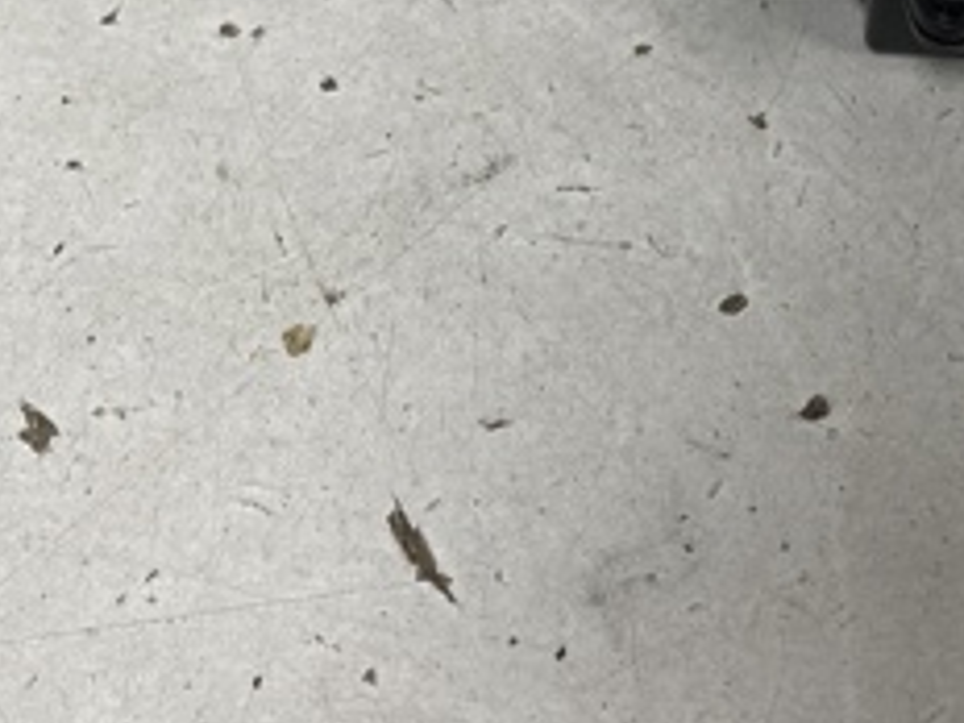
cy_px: -141
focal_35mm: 69
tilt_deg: -55.2
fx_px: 1922
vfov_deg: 20.0
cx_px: 644
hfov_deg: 28.0
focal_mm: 5.1
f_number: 1.6
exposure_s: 1/100
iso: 125
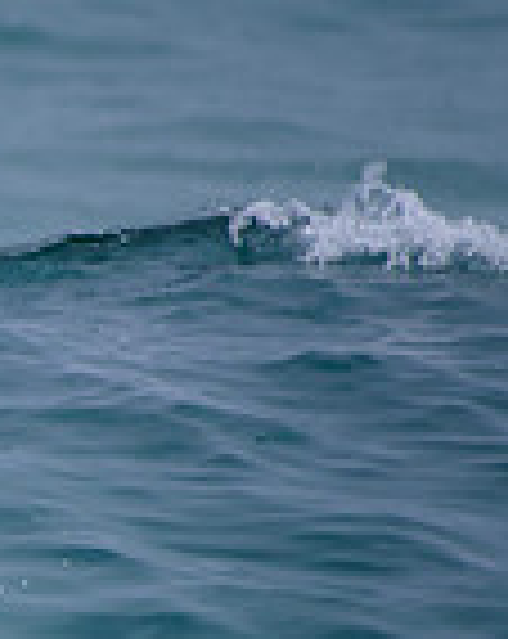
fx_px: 44402
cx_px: -791
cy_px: 727
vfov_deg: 0.8
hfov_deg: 0.7
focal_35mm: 2355
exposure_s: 1/2000
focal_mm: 500
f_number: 5.6
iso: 160
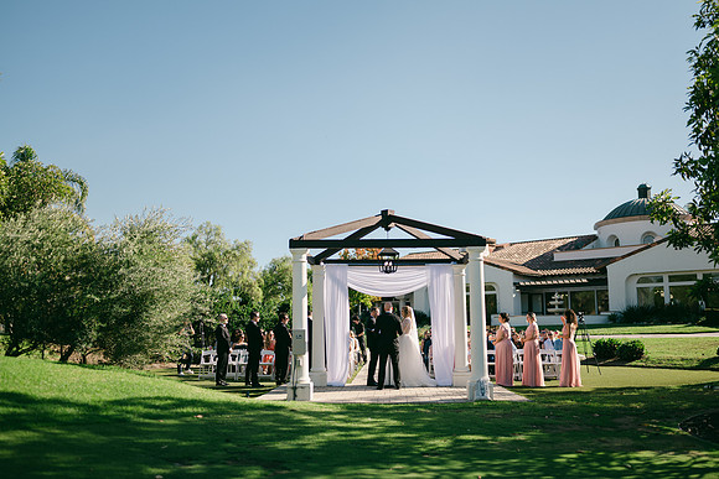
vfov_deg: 37.9
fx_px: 699
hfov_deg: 54.4
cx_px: 360
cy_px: 240
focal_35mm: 35
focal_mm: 35
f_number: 1.4
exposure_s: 1/4000
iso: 64
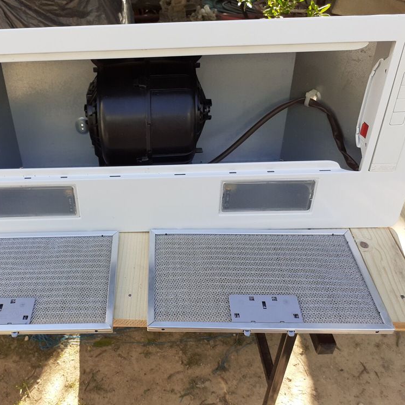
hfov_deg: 50.2
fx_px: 424
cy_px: 202
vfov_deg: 51.1
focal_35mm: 32
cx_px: 135
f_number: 1.9
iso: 40
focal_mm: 3.6
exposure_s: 1/283
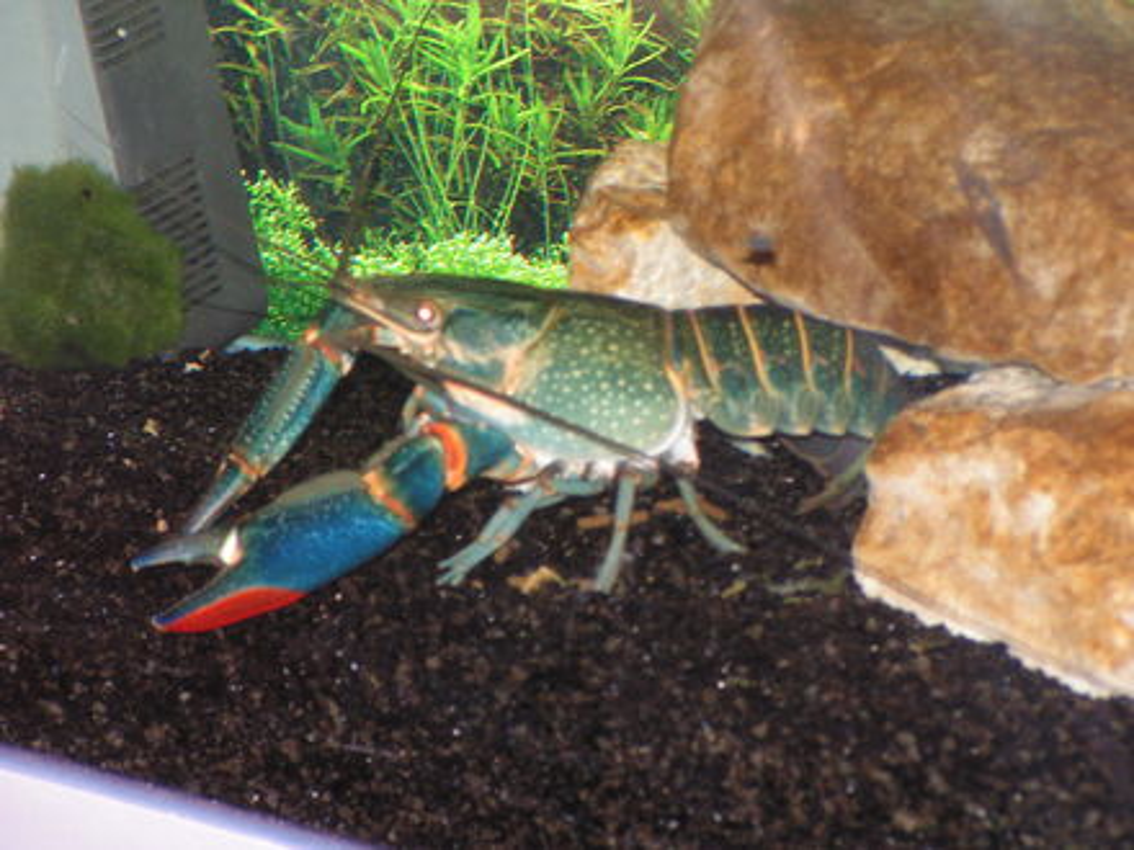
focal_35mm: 166
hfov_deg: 11.9
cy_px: 425
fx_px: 5438
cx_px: 567
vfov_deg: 8.9
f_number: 3.4
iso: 200
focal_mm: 27.8
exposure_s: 1/200
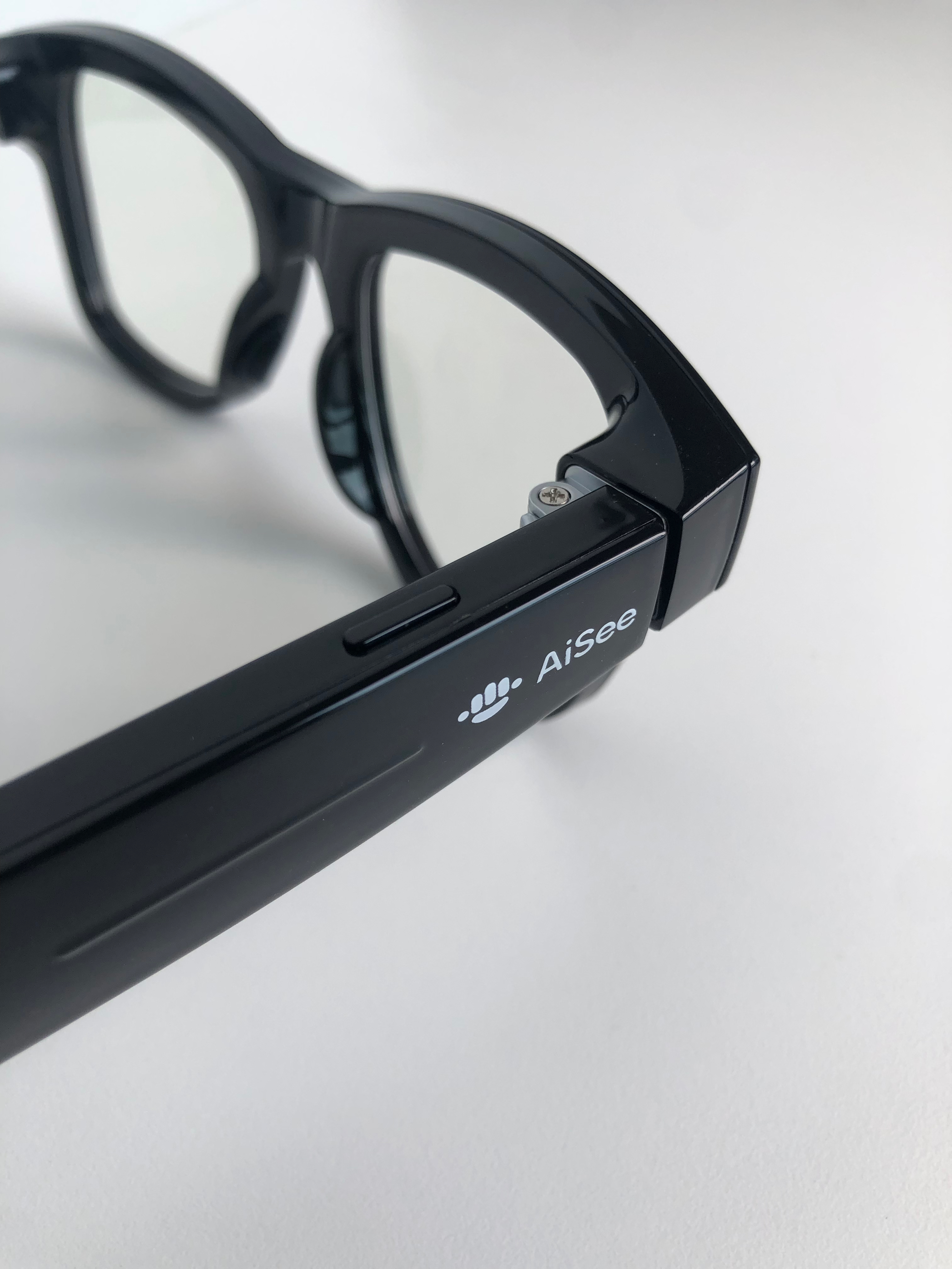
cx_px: 476
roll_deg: -0.1
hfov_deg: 49.7
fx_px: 1027
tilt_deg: -42.5
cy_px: 634
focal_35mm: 28
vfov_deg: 63.4
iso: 20
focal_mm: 4
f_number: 1.8
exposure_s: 1/243
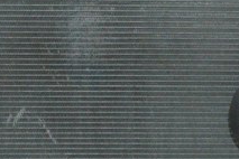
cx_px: 85
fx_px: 657
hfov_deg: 20.6
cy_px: 133
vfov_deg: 13.7
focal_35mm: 99
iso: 5000
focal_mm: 22
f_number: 25
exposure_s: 1/40
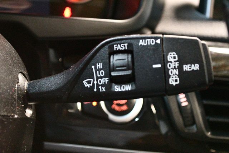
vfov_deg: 16.6
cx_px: 114
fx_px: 521
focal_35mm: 82
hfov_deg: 24.8
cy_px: 76
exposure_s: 1/20
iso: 12800
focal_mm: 55
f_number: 5.6
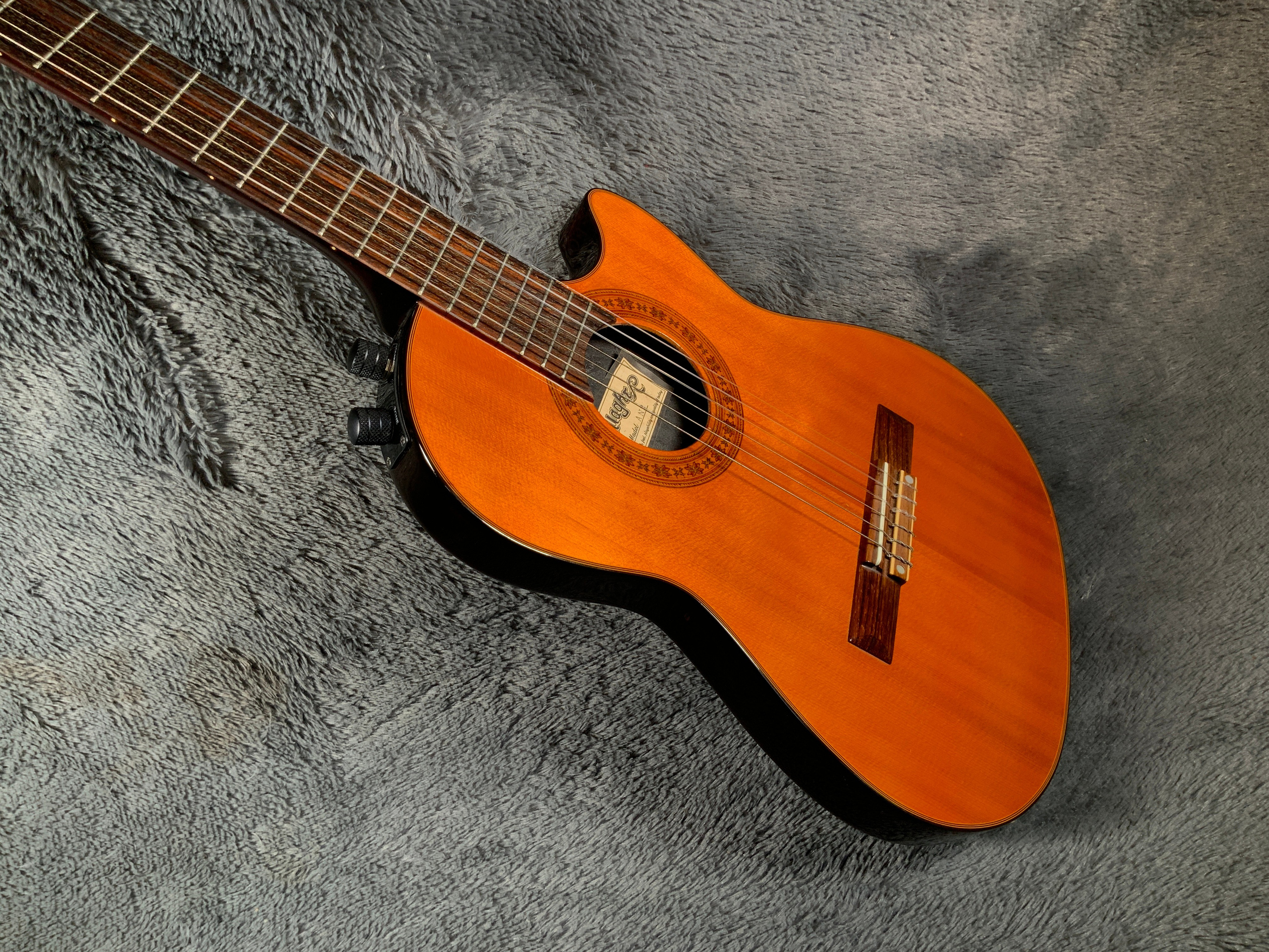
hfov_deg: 61.7
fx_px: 1063
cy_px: 476
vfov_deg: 48.2
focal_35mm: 29
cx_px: 634
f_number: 1.8
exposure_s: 1/104
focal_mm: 3
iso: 32
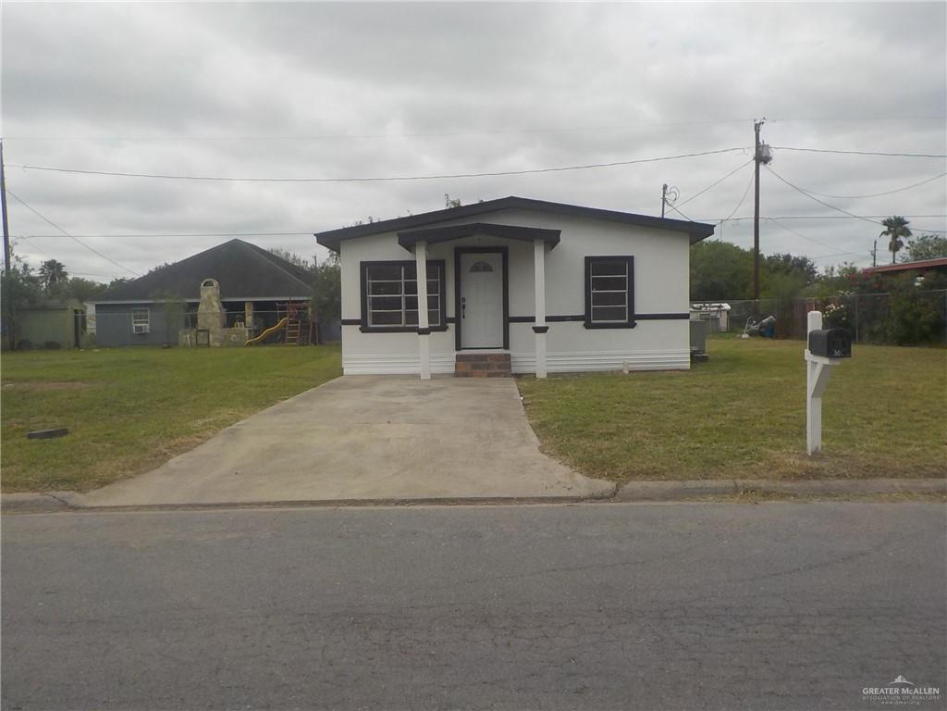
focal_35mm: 30
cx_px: 474
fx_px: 821
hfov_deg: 60.0
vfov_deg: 46.8
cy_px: 356
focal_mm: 4.1
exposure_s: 1/500
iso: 125
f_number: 6.6
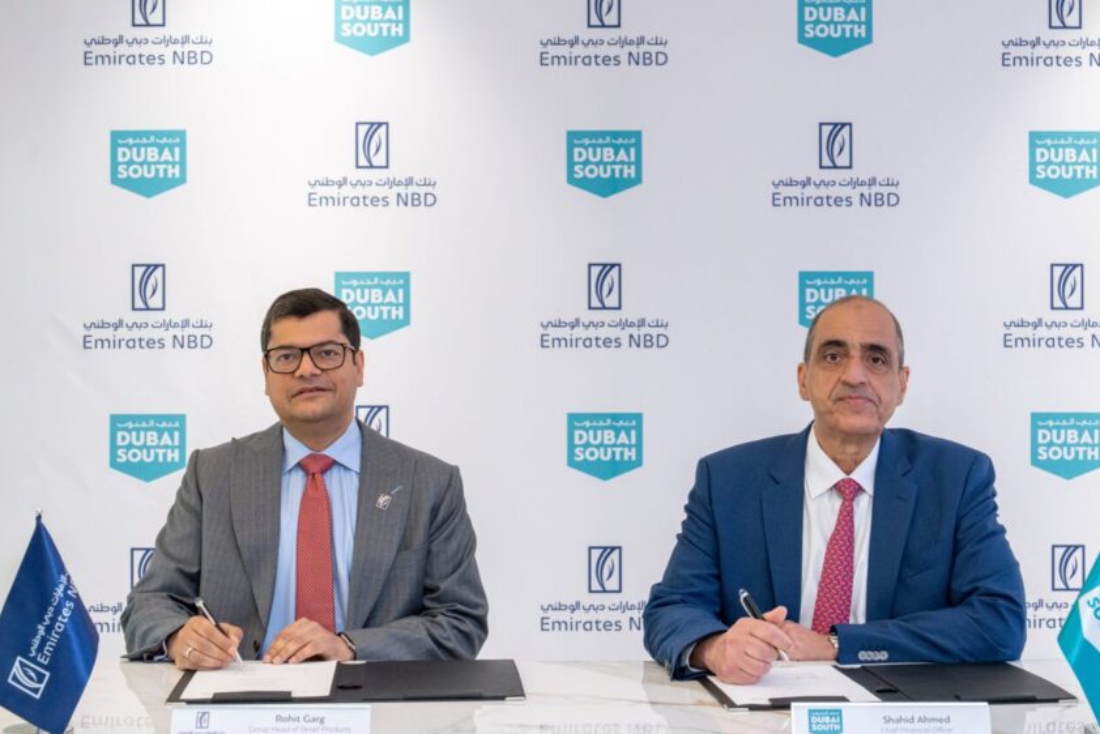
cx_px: 606
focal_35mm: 62
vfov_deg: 21.9
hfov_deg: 32.3
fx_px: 1895
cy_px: 360
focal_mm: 51
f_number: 6.3
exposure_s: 1/160
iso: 2000
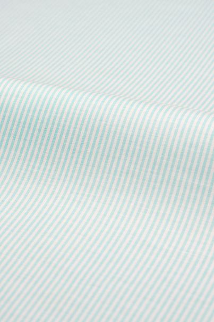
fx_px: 758
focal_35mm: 85
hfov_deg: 16.1
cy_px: 161
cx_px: 107
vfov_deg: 23.9
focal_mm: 85
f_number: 8
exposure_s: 1/160
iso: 100
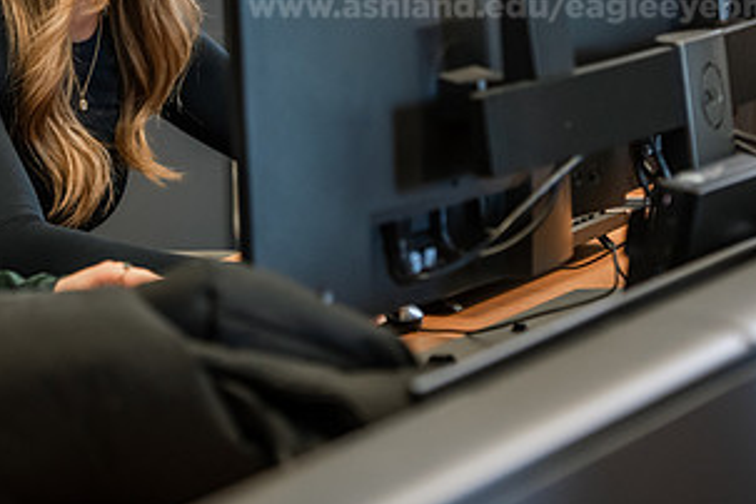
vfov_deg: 6.2
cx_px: 135
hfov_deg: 9.2
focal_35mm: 222
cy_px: 59
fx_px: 4662
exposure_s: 1/160
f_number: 3.2
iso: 1000
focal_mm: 116
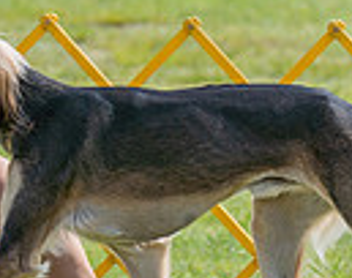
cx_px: -21
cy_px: 34
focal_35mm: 782
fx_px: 8110
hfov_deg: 2.5
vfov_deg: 2.0
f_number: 3.5
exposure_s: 1/1000
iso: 100
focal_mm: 137
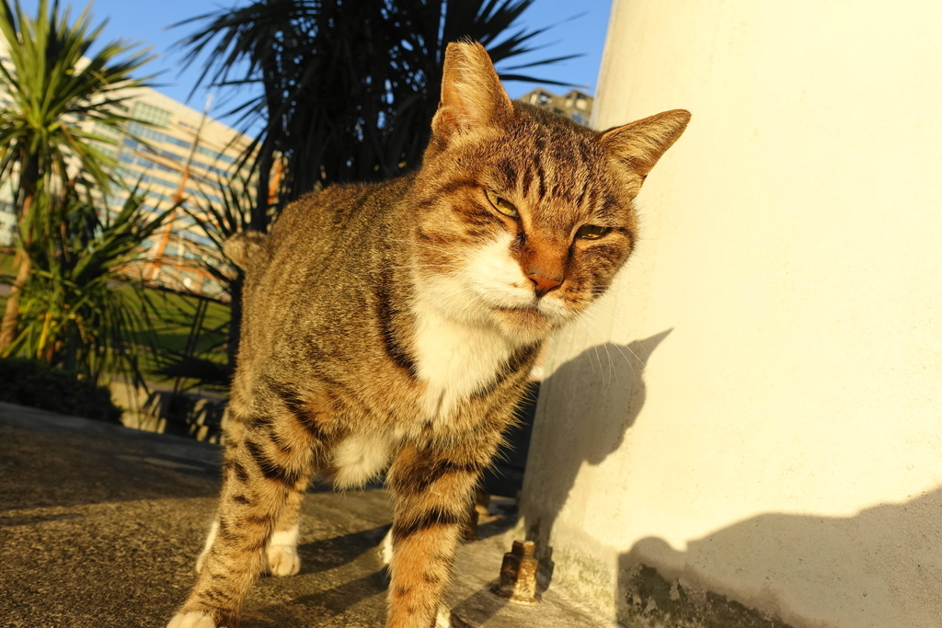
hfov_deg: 73.7
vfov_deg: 53.1
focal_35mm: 24
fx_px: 628
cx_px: 471
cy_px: 314
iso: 125
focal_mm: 8.8
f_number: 4
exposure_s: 1/500
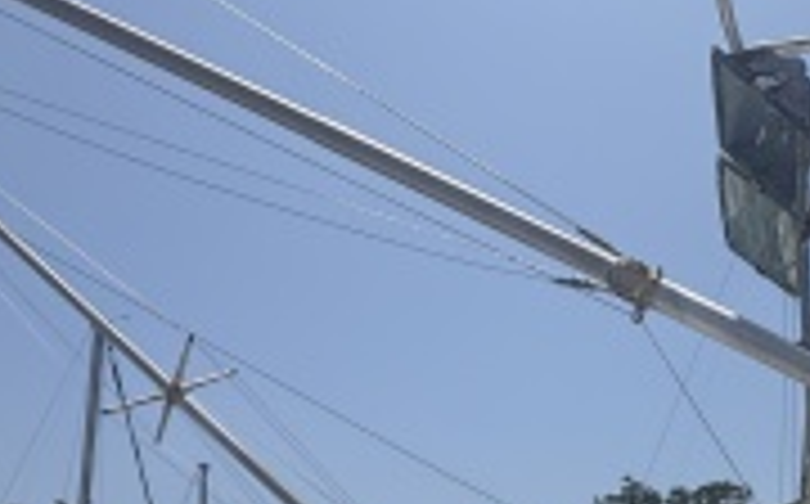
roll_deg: +2.8
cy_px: 531
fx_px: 970
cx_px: 722
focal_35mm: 44
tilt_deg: +8.7
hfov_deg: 41.8
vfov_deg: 27.1
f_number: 2.2
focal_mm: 2.22
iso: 50
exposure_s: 1/3390
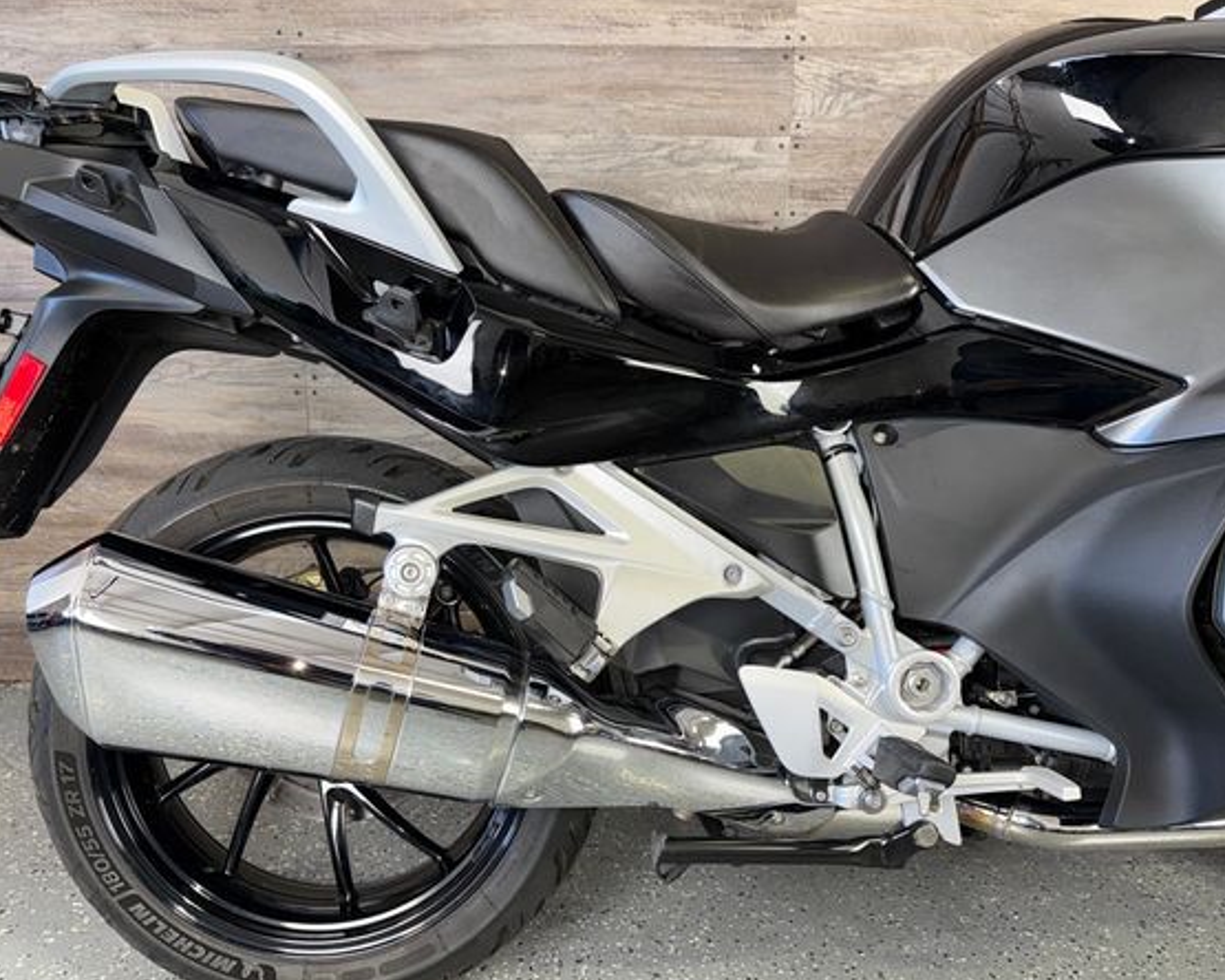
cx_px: 528
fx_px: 979
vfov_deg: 53.1
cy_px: 521
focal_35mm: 27
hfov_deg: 63.8
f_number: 1.78
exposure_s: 1/22
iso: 50
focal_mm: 6.76
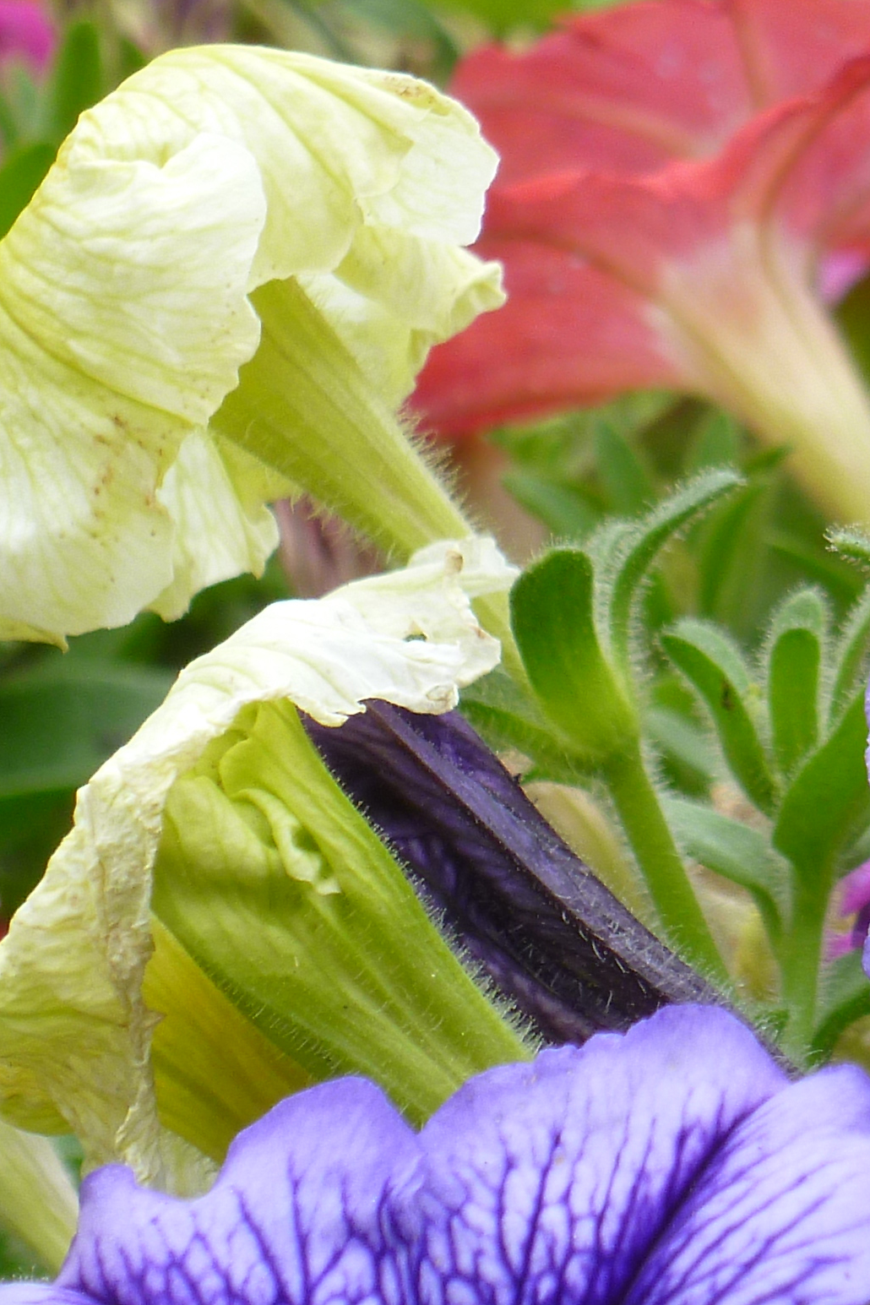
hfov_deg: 6.8
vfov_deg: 10.2
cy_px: 490
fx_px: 7322
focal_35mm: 202
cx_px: 822
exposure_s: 1/200
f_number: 4.4
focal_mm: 13.4
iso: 100
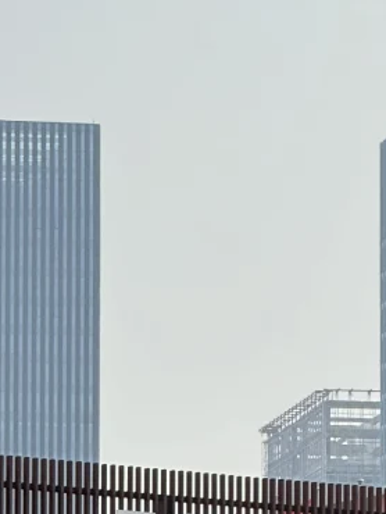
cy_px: 375
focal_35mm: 466
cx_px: 633
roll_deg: +0.2
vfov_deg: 4.3
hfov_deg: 3.2
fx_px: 6920
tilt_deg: +8.8
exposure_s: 1/830
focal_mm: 15.66
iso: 50
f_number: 2.8
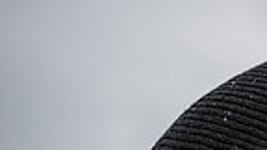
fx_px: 715
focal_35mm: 101
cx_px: 519
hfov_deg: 16.6
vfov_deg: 10.8
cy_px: 319
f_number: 2.8
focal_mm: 24
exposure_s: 1/500
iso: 160
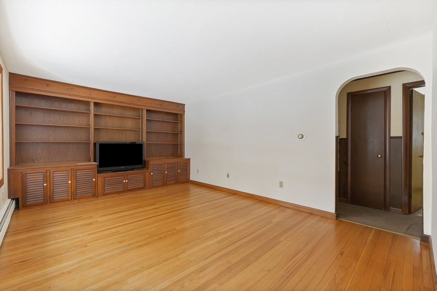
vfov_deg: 77.3
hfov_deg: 100.4
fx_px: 182
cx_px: 218
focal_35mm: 15
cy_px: 146
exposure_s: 1.3
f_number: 8
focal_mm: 15
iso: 200
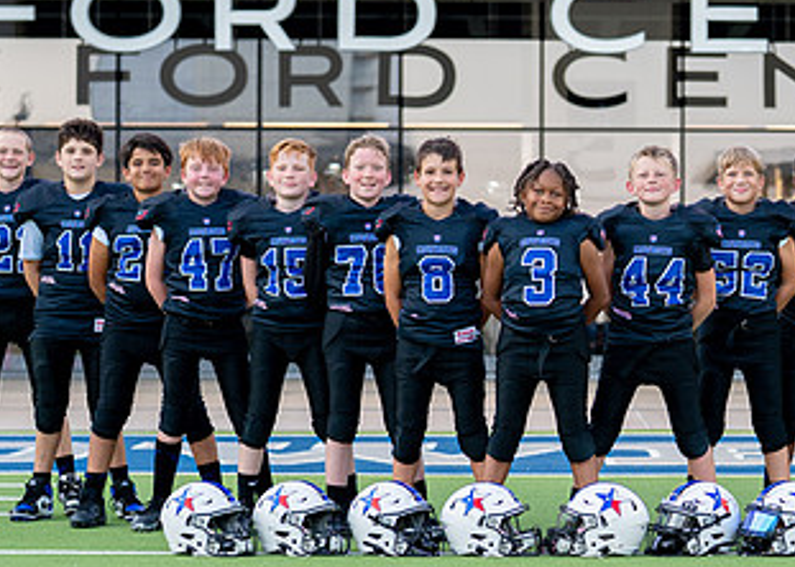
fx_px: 3138
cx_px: 650
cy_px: 385
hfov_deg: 14.3
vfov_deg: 10.3
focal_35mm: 139
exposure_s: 1/800
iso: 200
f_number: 2
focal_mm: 50
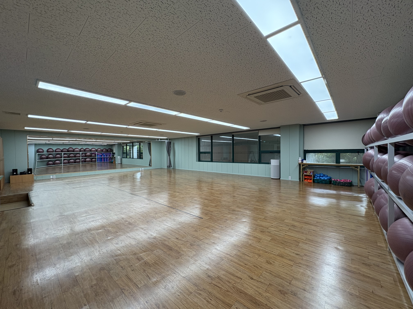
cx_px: 206
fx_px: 167
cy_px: 154
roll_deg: +1.0
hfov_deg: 102.1
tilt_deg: -0.2
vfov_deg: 85.7
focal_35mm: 14
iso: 125
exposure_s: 1/124
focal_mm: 2.22
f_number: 2.2
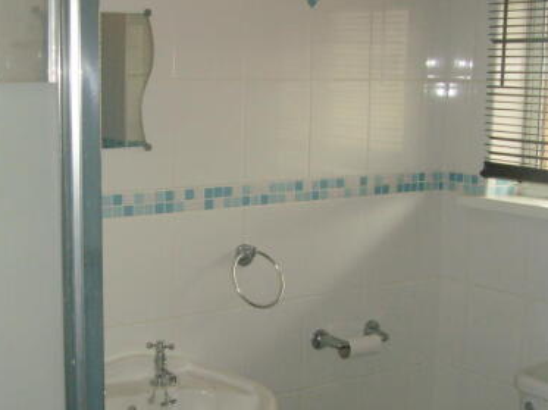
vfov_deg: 23.9
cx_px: 139
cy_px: 249
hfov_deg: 31.2
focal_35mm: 61
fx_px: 965
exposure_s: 1/45
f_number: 3.5
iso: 200
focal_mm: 6.6
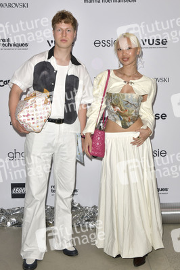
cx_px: 90
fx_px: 338
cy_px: 135
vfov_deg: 43.6
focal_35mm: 45
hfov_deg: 29.8
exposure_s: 1/250
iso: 400
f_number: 8
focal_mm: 38
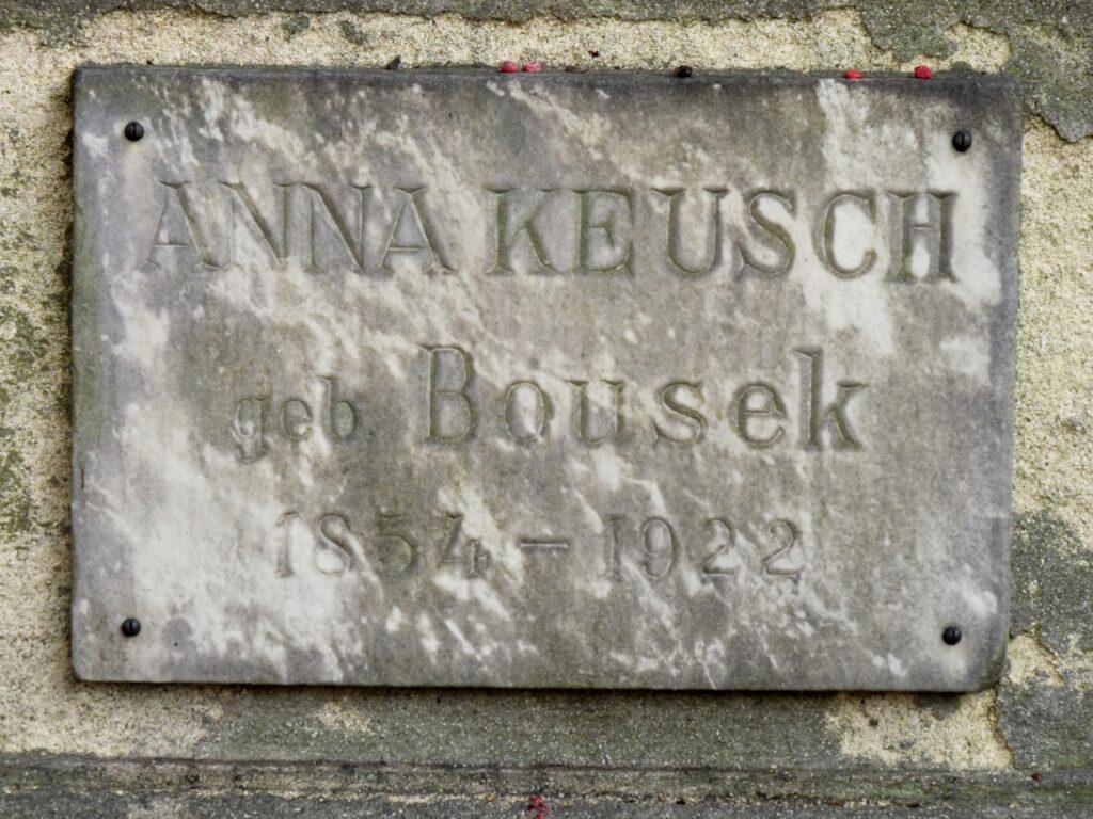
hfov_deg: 11.5
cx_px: 546
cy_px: 410
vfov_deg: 8.6
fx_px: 5431
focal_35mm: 172
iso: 160
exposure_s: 1/50
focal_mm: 30.5
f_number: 3.7
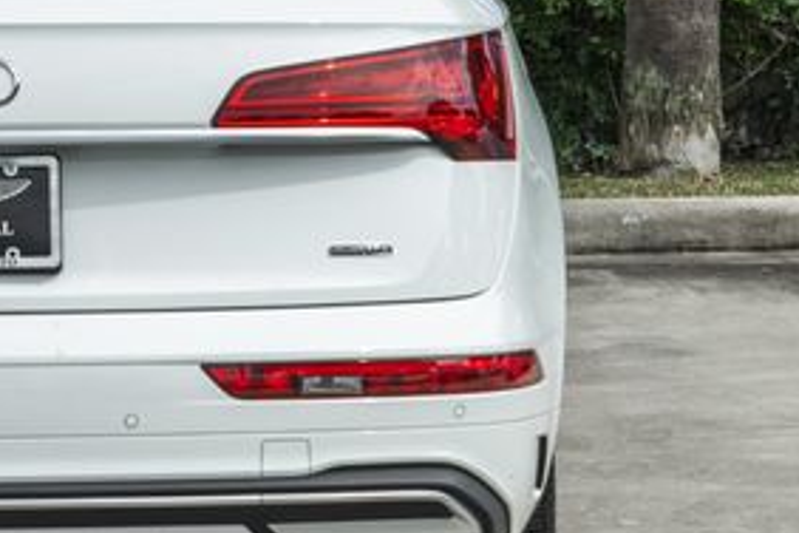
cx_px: -96
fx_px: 4172
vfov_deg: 7.3
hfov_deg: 10.8
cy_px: 16
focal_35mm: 188
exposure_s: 1/100
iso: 200
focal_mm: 48
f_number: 8
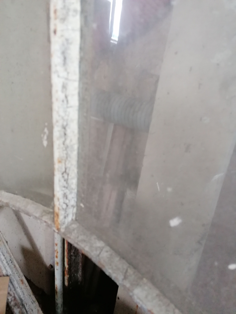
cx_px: 118
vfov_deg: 65.3
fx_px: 245
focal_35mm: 27
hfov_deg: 51.4
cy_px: 157
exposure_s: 1/50
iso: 640
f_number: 1.8
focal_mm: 4.75
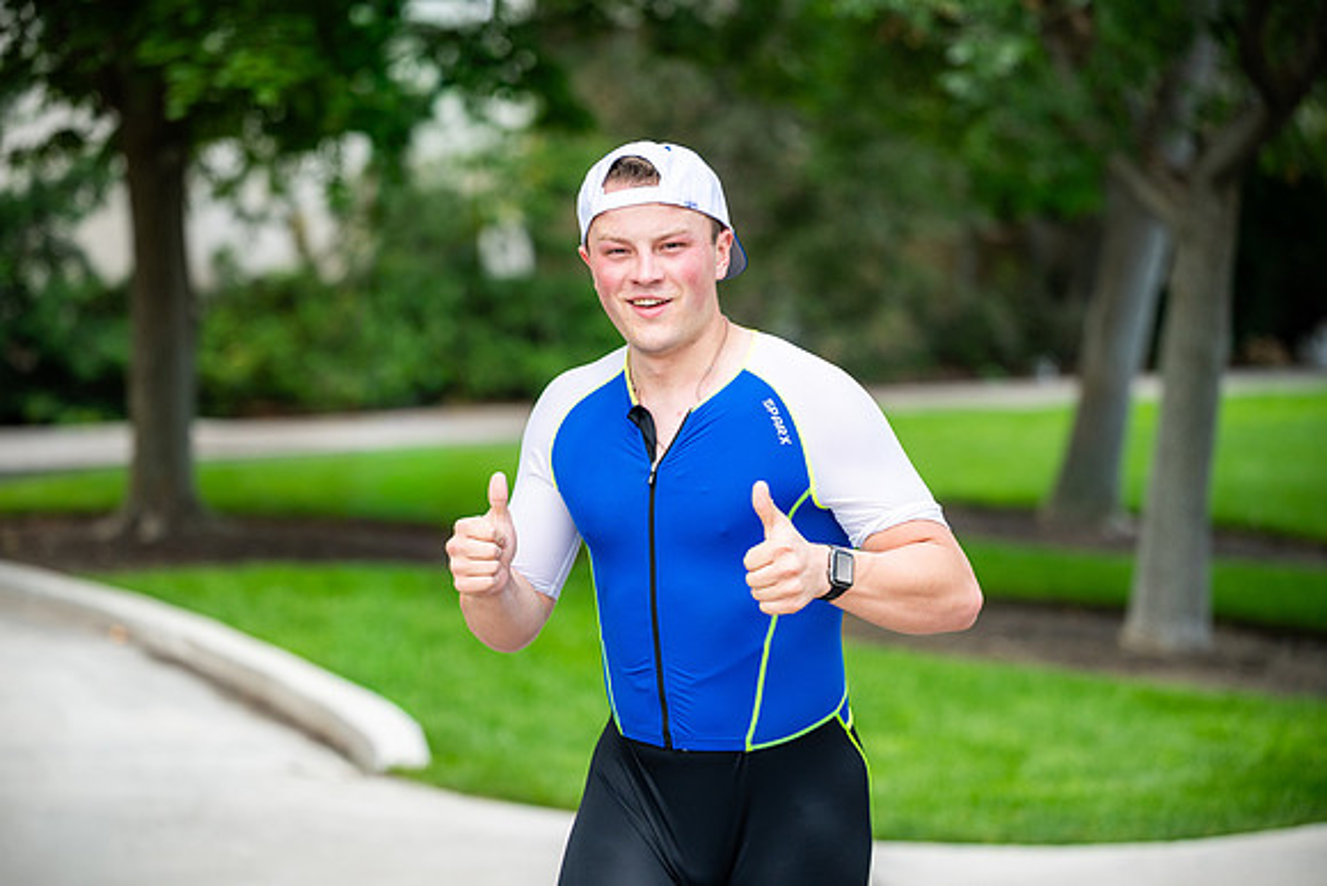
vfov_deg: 13.0
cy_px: 443
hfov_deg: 19.5
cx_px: 664
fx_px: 3871
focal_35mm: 105
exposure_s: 1/1250
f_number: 2.8
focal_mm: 105
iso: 200
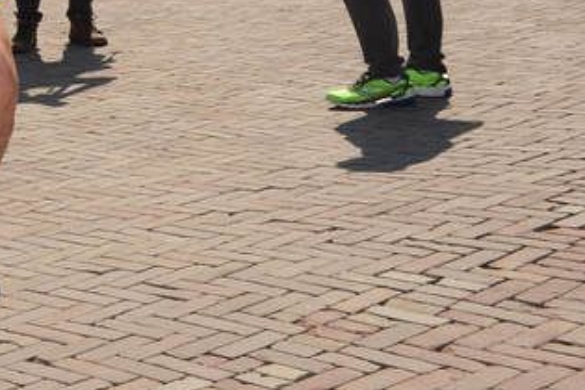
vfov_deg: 12.7
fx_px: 1690
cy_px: -150
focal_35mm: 104
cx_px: -345
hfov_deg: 17.3
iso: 200
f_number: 13
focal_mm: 32
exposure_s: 1/200
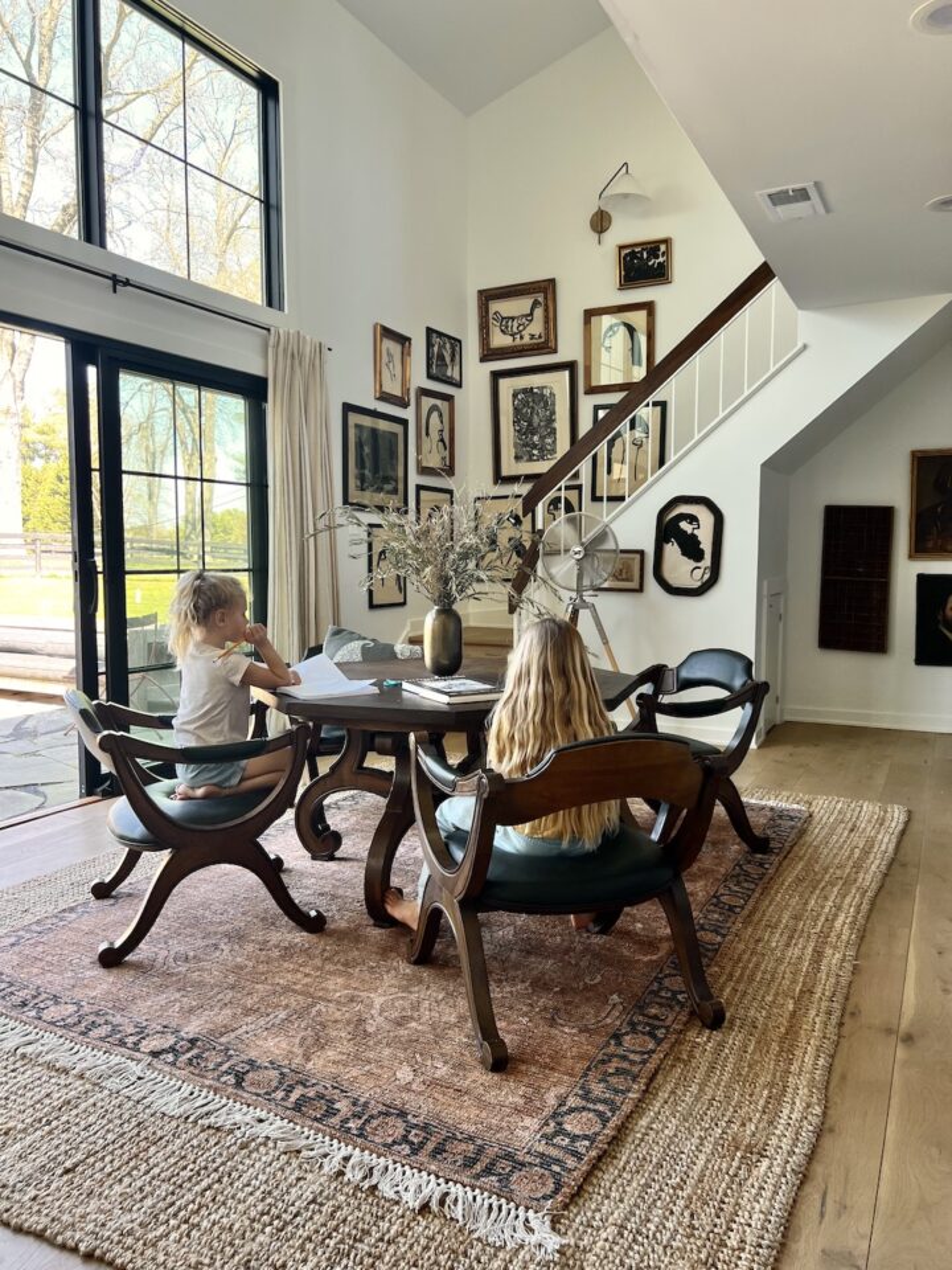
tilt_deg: -4.8
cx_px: 476
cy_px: 635
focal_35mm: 26
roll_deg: +0.7
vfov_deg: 67.3
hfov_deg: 53.1
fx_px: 953
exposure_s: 1/121
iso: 80
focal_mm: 5.7
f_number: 1.5
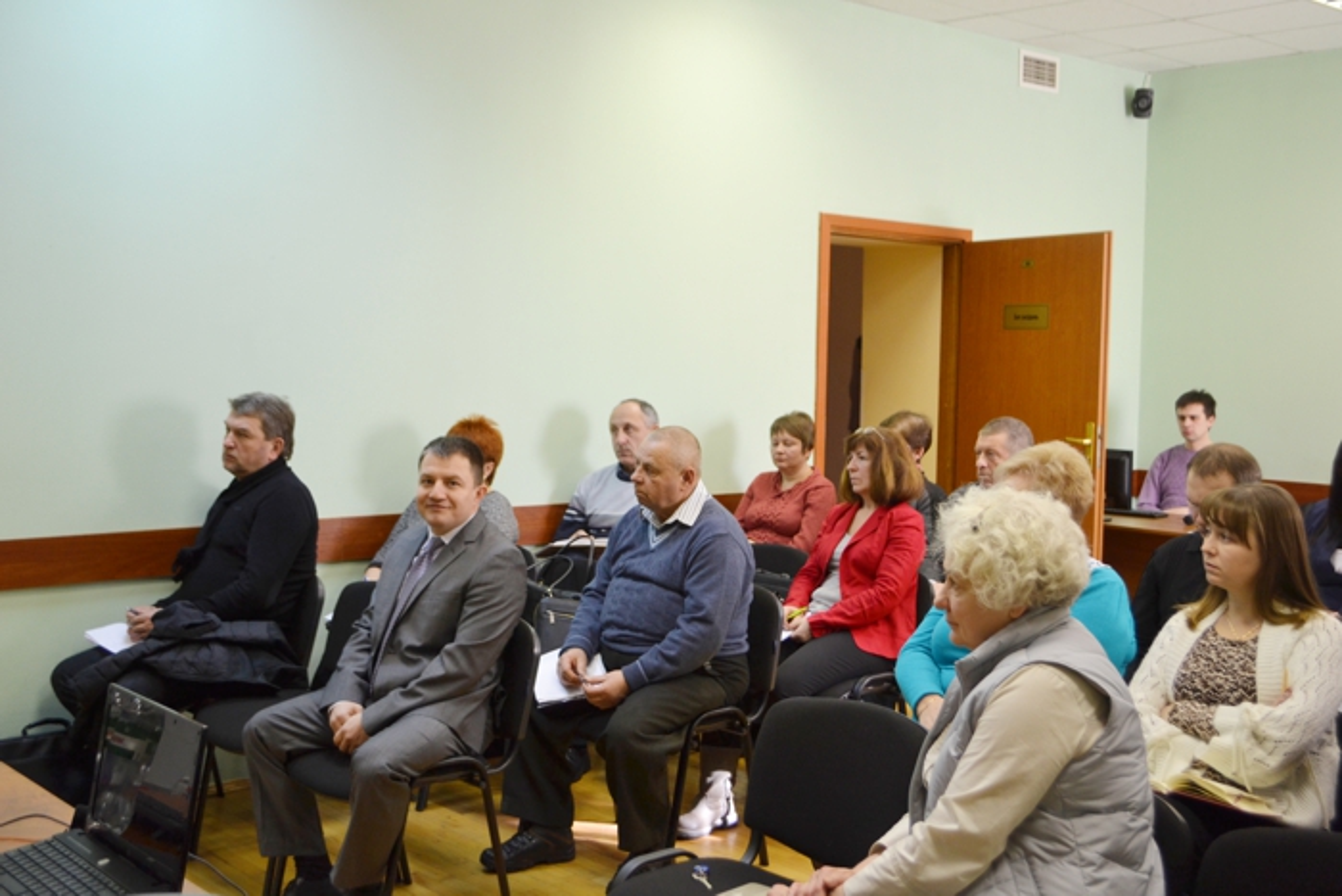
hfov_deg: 46.4
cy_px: 448
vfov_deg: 31.9
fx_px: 1566
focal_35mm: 42
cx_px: 671
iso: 400
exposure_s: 1/50
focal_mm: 28
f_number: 4.5
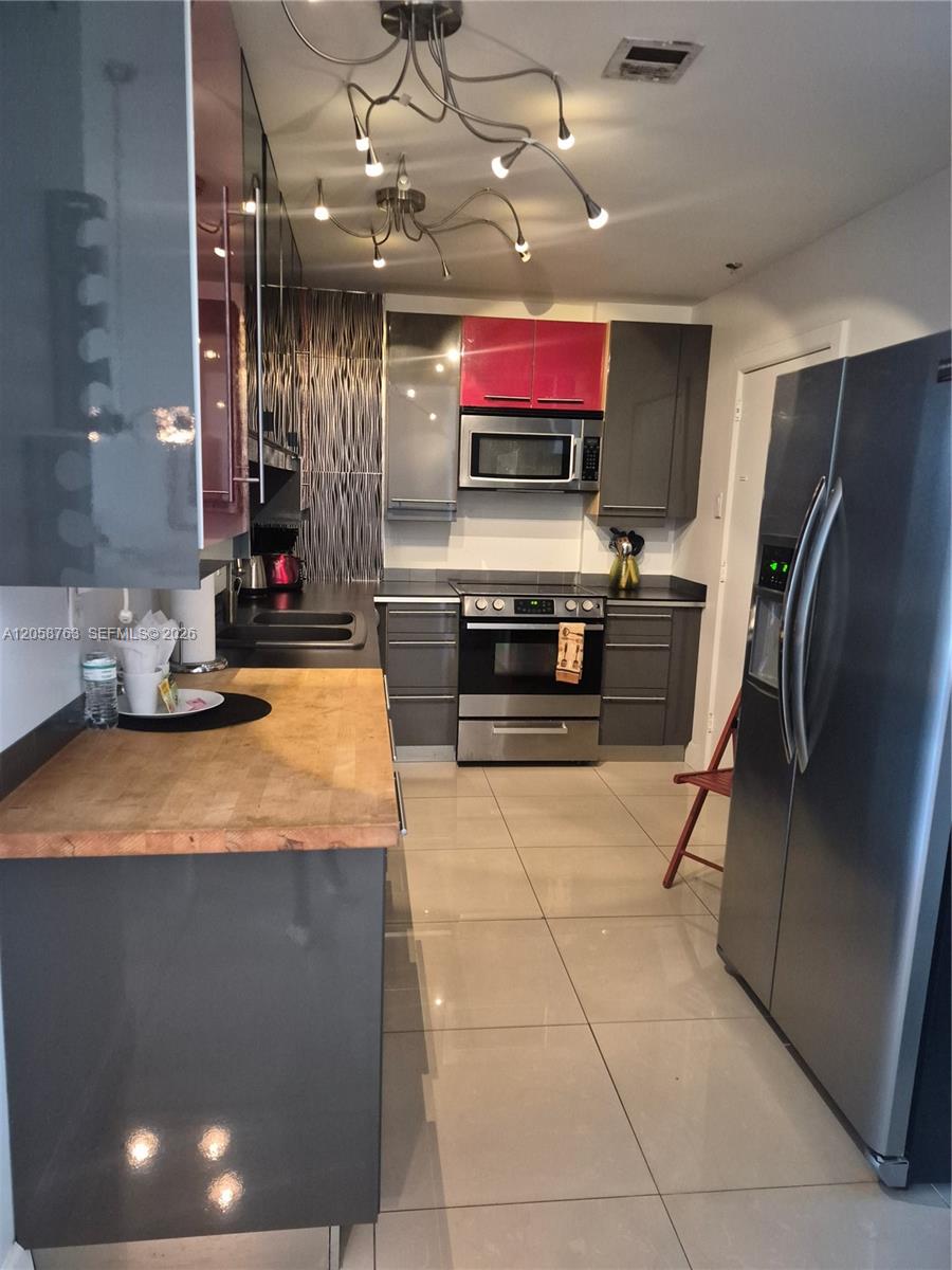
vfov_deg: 73.9
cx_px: 476
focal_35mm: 23
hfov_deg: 58.9
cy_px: 635
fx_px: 843
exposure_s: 1/120
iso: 2000
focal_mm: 5.4
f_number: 1.8
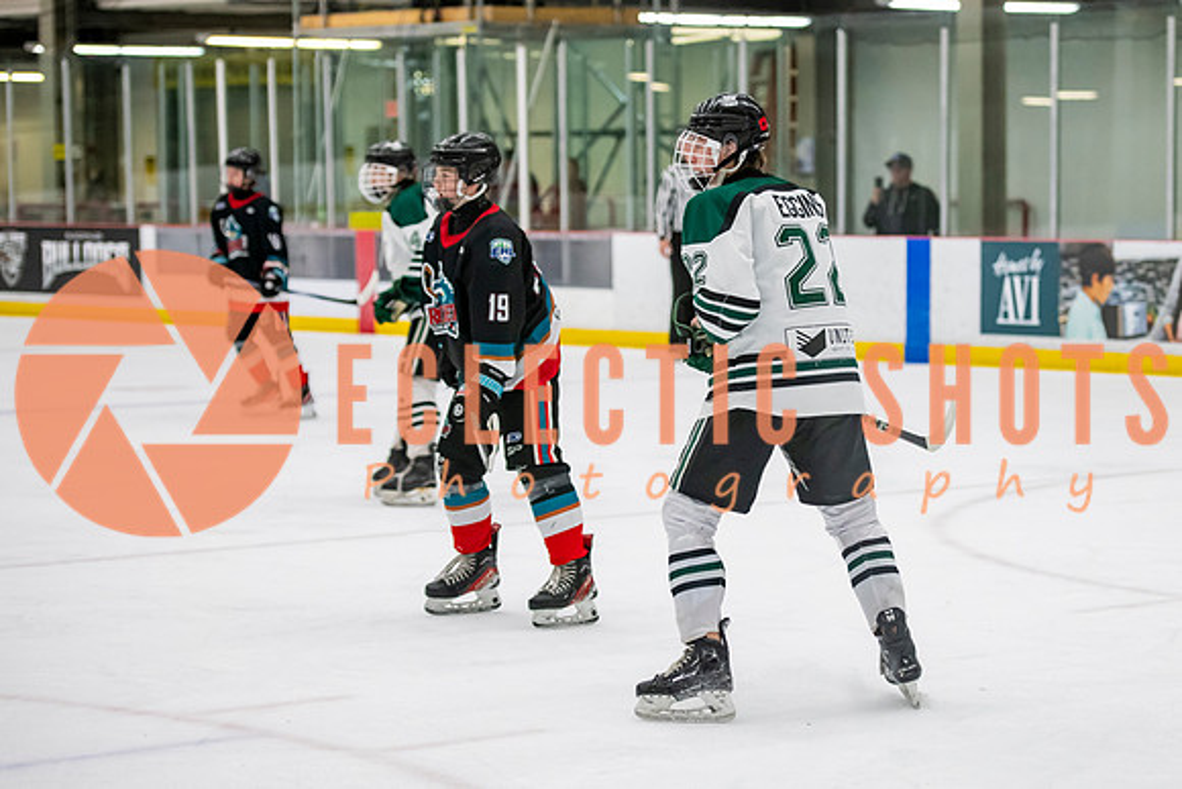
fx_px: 3844
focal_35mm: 117
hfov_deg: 17.5
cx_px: 724
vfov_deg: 11.7
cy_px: 395
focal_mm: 90
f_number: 3.2
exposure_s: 1/640
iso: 2000
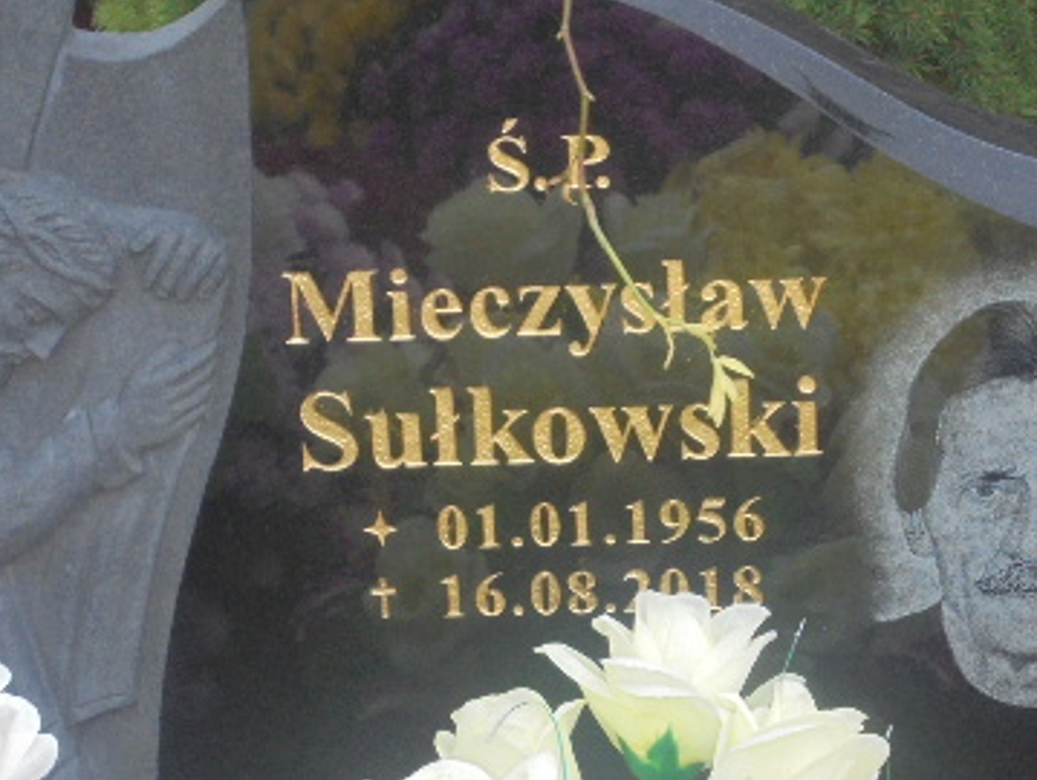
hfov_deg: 15.2
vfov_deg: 11.4
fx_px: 3898
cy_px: 506
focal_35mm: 130
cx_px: 477
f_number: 6.1
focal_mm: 13.1
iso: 250
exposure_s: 1/30
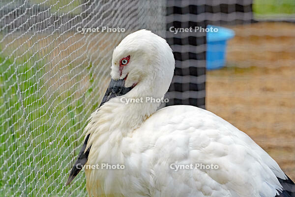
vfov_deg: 6.0
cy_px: 98
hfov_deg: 9.0
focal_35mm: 228
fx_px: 1868
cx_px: 148
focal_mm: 228
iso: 800
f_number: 10
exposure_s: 1/1250
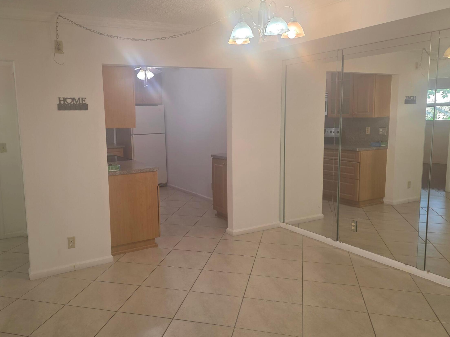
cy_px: 169
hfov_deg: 59.4
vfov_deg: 46.8
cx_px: 176
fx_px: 390
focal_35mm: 30
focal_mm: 6.25
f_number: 1.7
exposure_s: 1/120
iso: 100
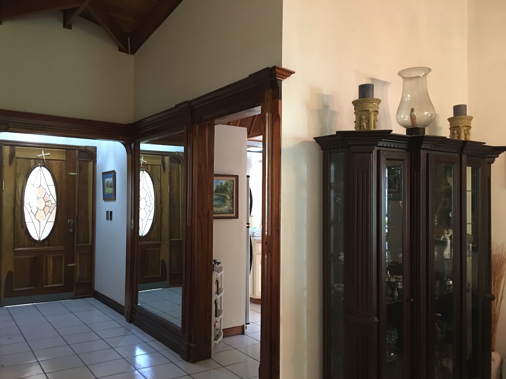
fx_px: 439
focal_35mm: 30
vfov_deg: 46.8
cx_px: 246
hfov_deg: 59.9
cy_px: 195
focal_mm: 4.15
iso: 64
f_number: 2.2
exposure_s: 1/4
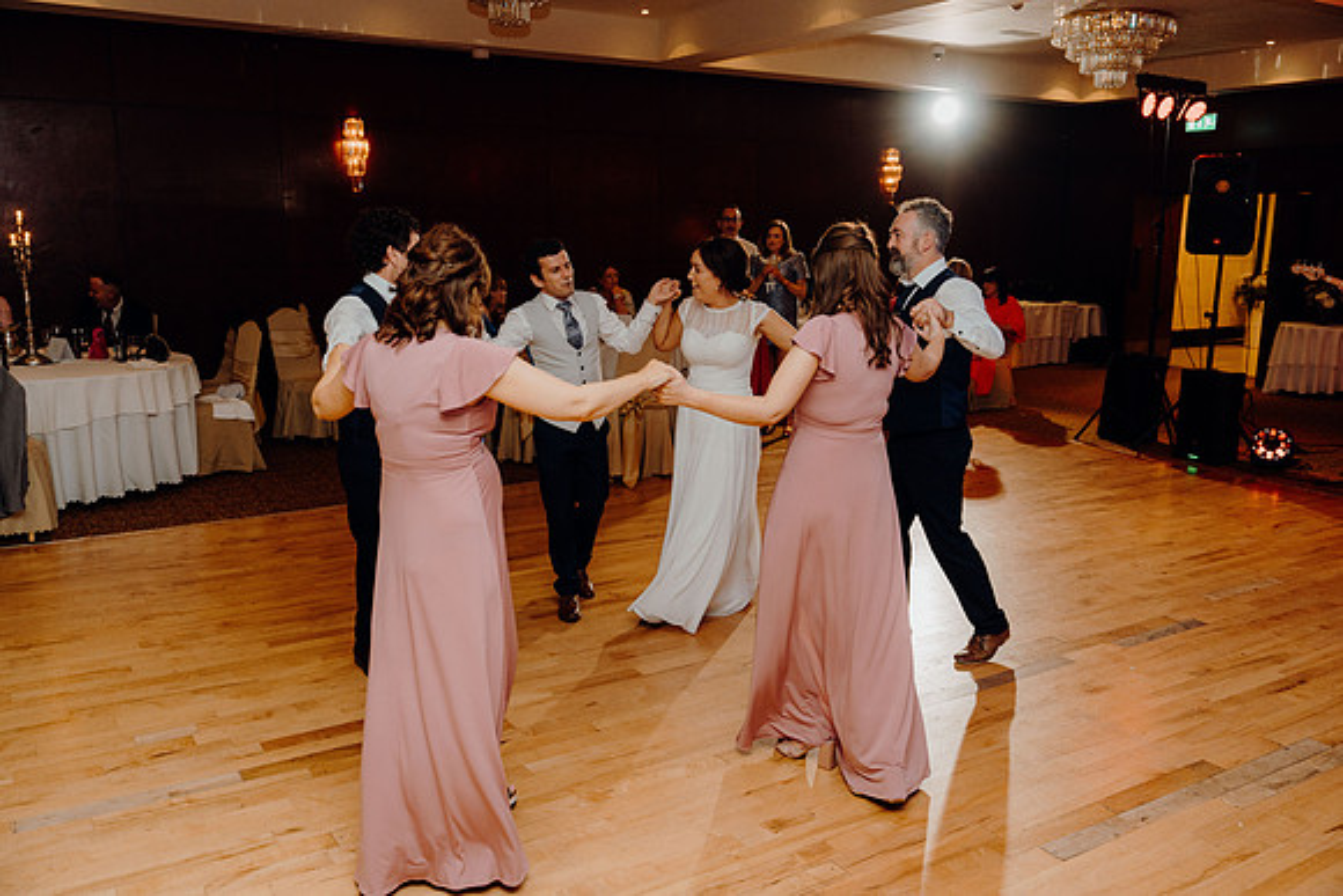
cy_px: 448
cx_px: 672
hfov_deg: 60.3
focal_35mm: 31
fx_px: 1157
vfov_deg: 42.3
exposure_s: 1/160
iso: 1250
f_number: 2.8
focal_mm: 31
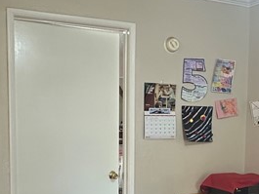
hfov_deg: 35.4
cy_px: 144
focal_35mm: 54
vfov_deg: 26.7
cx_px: 158
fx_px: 404
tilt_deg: -4.5
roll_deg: -0.3
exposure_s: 1/60
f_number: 2.2
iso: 400
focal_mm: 2.22
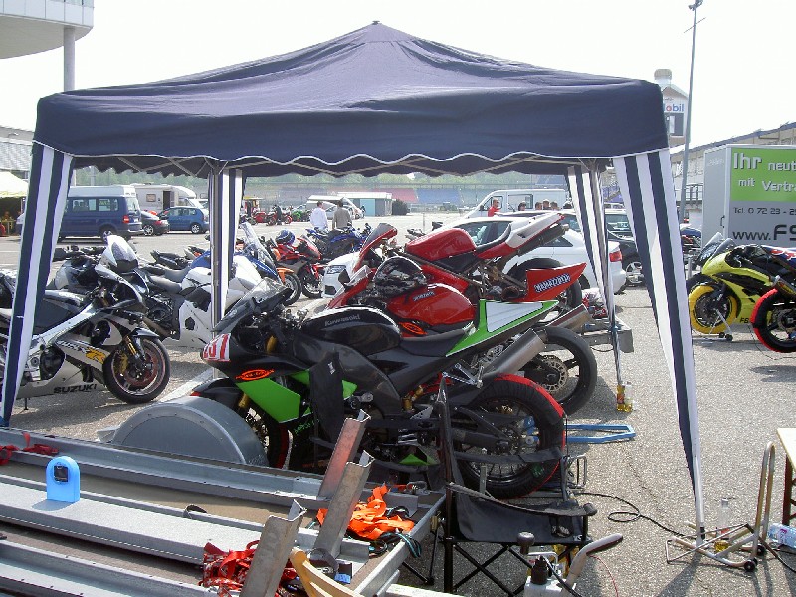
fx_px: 897
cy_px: 298
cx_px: 398
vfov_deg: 36.8
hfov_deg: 47.9
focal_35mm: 39
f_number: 4.7
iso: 100
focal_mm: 8
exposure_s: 1/250
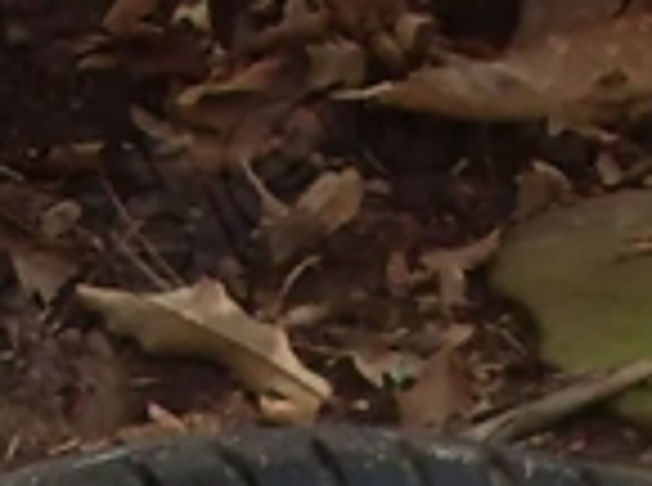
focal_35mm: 242
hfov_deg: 7.7
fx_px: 4547
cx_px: 1484
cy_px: 1629
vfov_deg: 5.6
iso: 80
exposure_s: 1/90
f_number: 2.8
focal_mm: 6.3
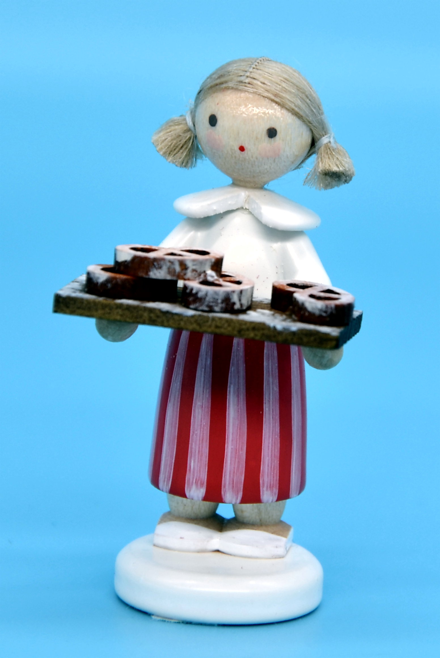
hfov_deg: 8.7
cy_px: 329
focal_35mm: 158
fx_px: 2885
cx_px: 220
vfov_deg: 13.0
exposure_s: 1/125
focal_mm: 105
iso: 125
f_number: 8
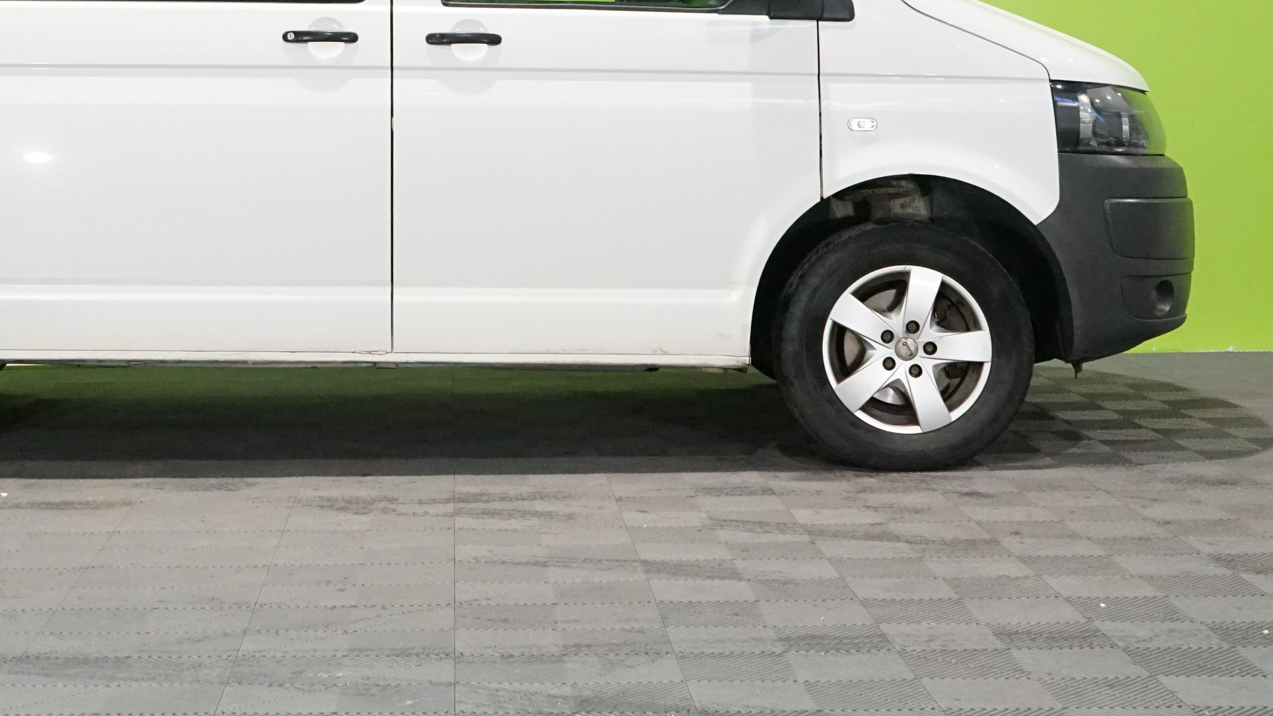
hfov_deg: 30.9
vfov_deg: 17.5
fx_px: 2262
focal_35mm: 67
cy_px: -22
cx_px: 331
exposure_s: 1/125
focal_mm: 34
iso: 6400
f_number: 8
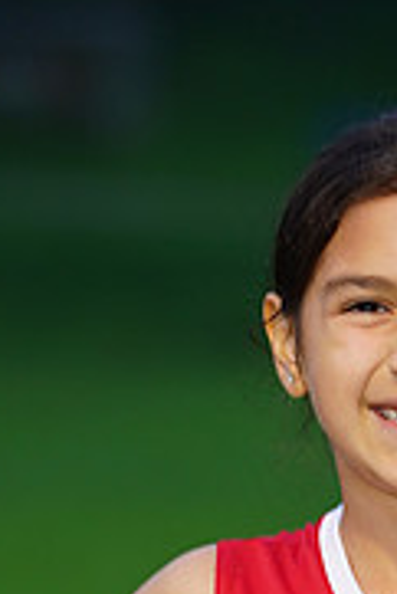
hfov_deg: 1.9
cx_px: 404
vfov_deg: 2.9
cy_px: 729
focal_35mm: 707
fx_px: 11672
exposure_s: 1/20
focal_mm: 221
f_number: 5.6
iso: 320
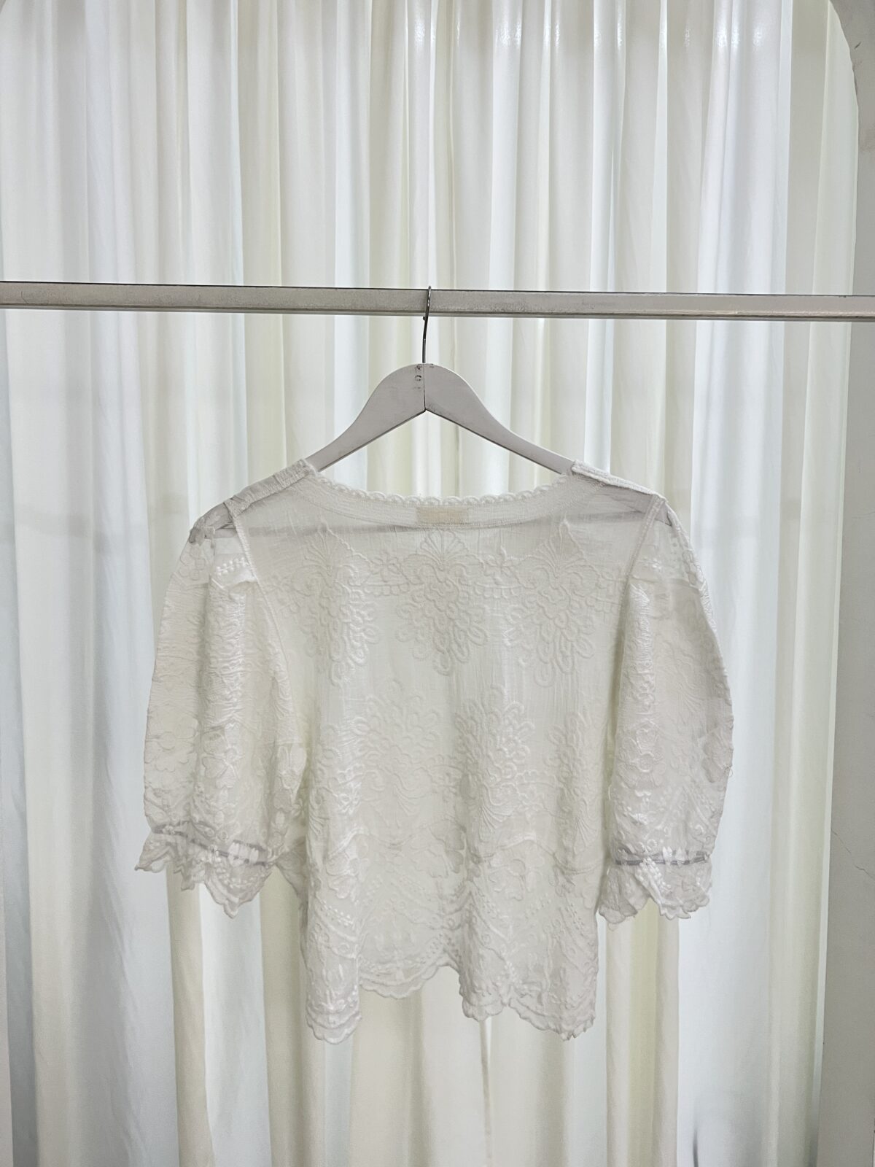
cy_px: 584
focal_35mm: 26
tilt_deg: -4.0
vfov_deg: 67.3
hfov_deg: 53.1
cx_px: 438
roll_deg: +0.4
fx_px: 876
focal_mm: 5.7
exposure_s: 1/50
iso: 80
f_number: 1.5
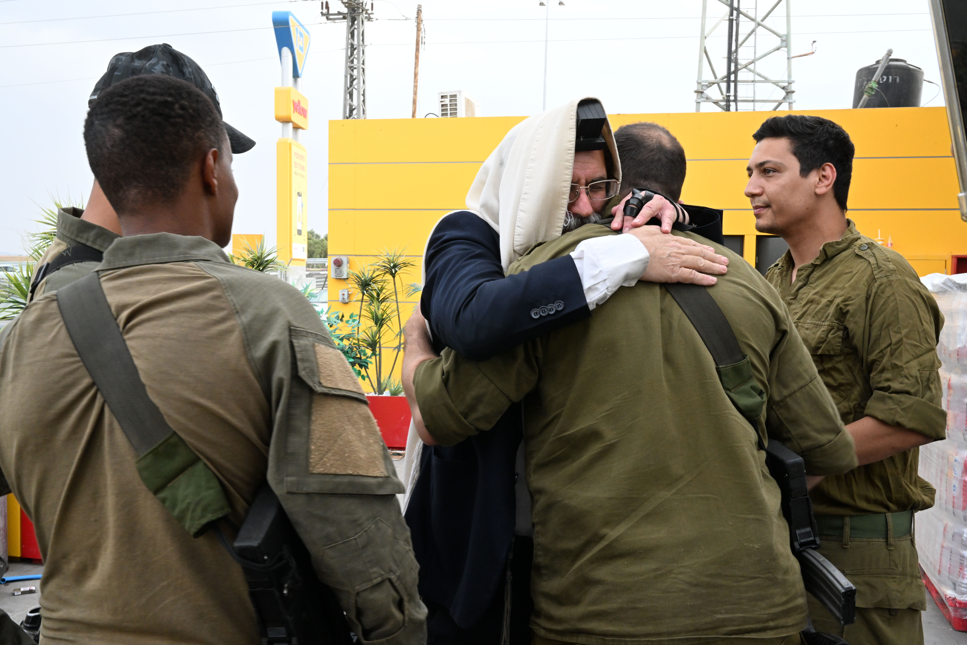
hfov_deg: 54.4
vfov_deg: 37.9
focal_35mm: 35
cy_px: 322
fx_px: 940
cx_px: 484
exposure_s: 1/50
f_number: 22
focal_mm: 35
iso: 4000
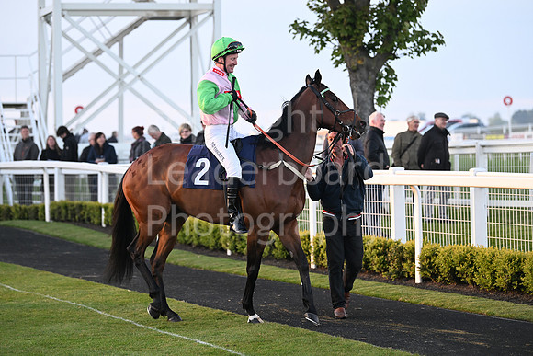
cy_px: 178
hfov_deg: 16.8
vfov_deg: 11.2
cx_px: 266
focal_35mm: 122
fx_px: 1807
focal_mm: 122
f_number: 3.5
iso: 1600
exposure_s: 1/800
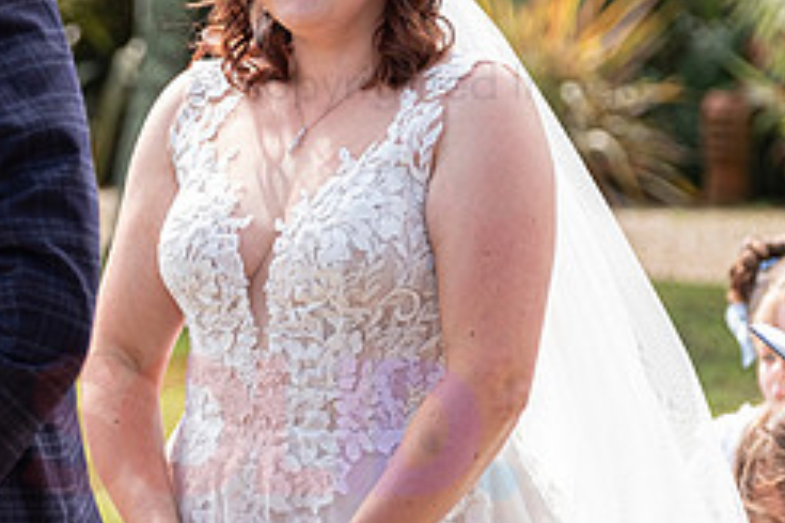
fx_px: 5992
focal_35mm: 275
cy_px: -34
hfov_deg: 7.5
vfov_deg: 5.0
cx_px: 276
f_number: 3.2
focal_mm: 77.3
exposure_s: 1/640
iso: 200
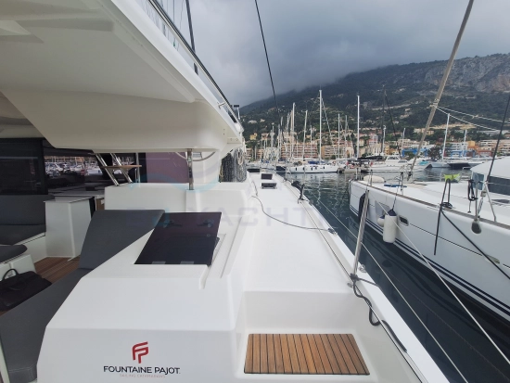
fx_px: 192
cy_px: 192
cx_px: 255
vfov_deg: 90.0
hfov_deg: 106.2
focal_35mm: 13
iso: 40
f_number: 2.2
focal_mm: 1.74
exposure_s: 1/1339
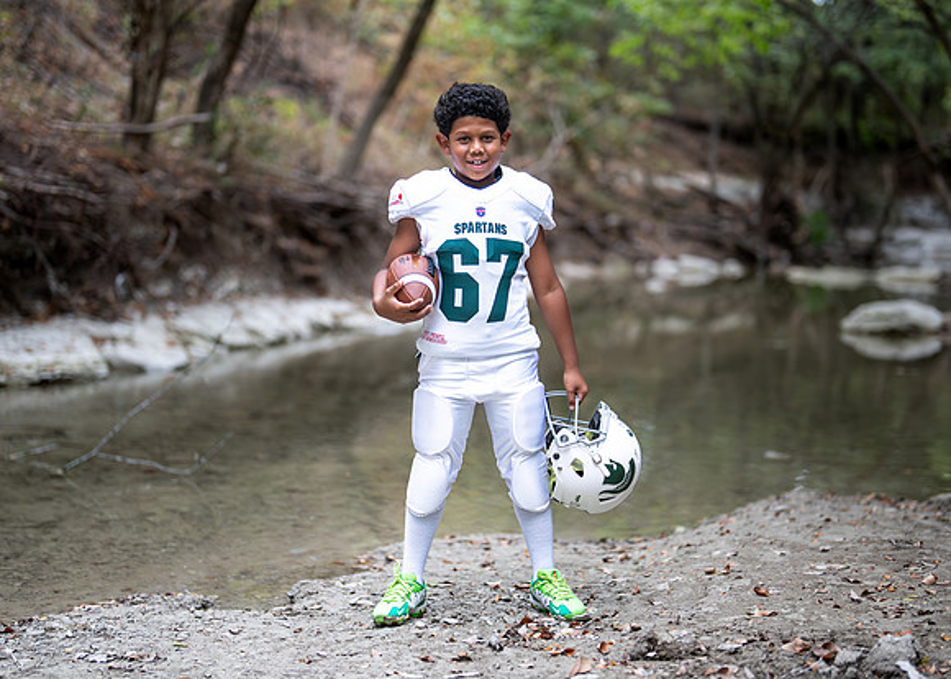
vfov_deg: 22.3
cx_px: 485
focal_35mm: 64
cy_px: 319
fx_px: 1718
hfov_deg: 30.9
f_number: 1.2
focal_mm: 50
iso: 320
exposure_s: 1/640
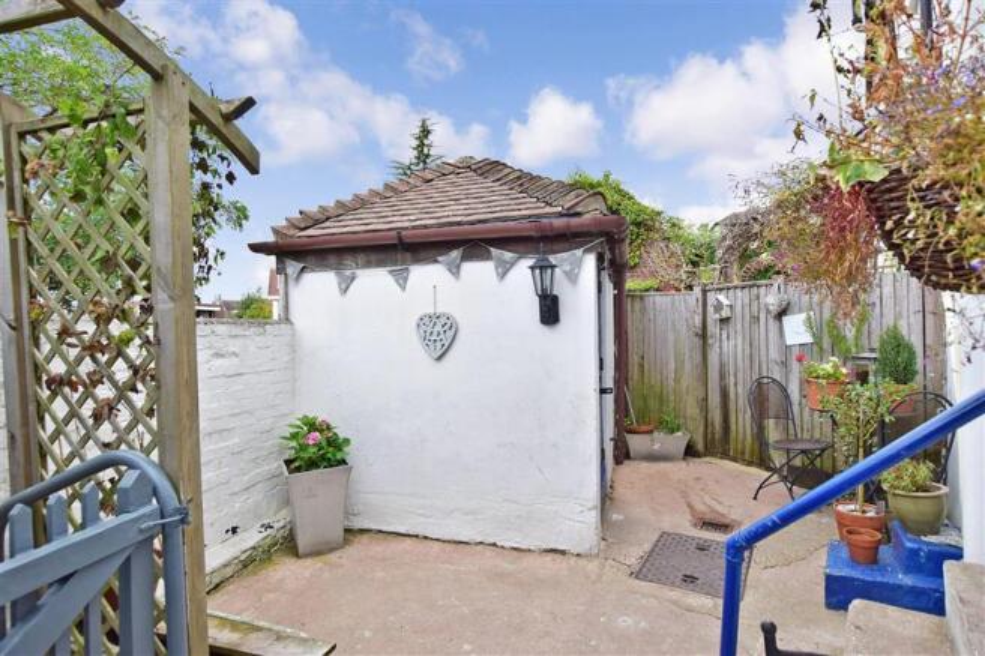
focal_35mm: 18
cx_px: 492
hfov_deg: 90.0
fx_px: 492
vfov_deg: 67.4
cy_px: 328
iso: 400
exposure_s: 1/400
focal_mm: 12
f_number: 8
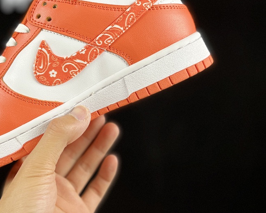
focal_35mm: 42
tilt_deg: +5.2
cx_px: 72
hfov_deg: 42.7
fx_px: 331
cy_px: 64
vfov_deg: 35.2
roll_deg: +0.1
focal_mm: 5.1
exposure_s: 1/100
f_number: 1.6
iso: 125
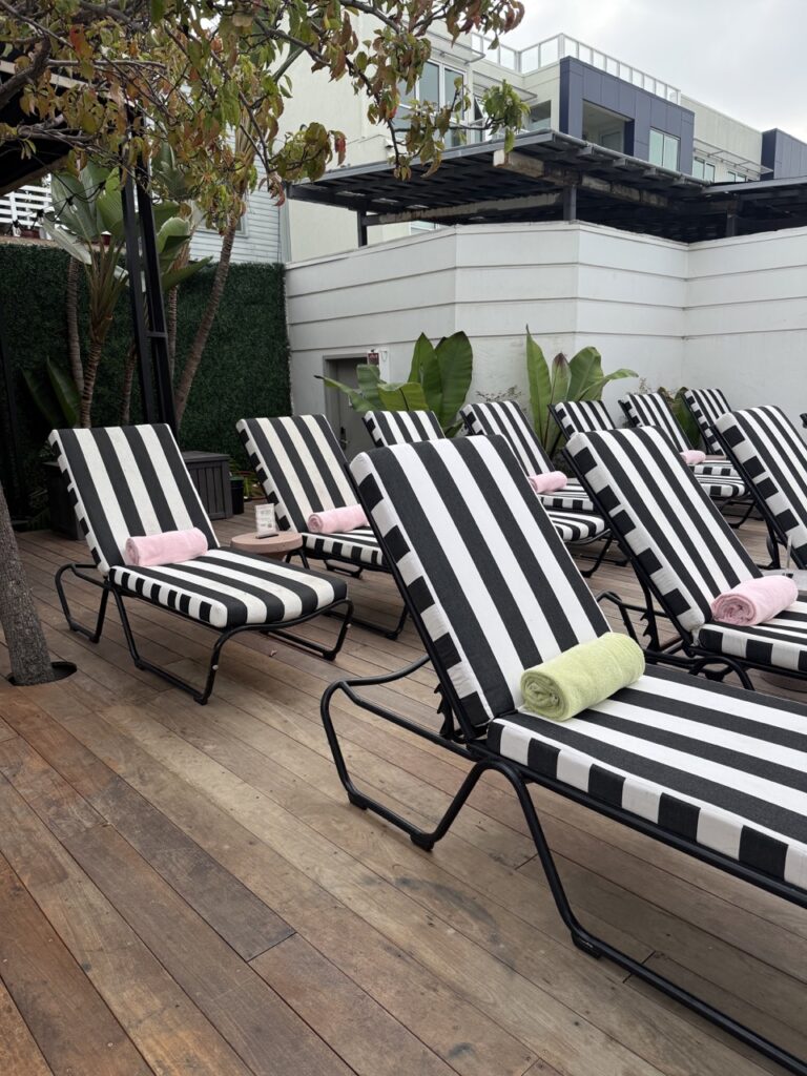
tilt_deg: -12.6
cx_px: 404
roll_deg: +1.4
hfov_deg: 56.8
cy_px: 538
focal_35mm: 24
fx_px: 746
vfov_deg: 71.6
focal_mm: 6.76
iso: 100
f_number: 1.78
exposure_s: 1/1855
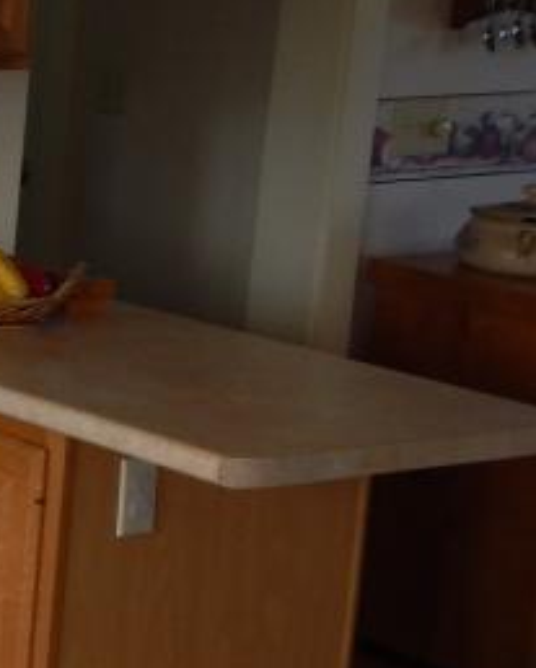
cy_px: 321
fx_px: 2375
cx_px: -743
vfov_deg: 16.0
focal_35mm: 120
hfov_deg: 10.9
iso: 125
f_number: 3.2
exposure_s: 1/100
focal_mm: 5.6
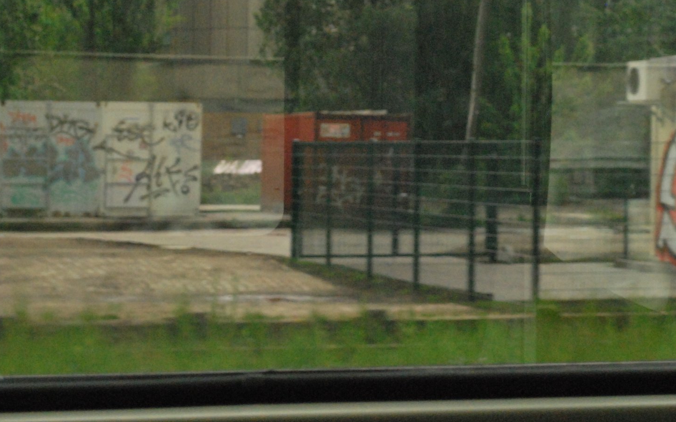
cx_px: 527
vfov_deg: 10.7
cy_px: 74
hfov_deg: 17.0
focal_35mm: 122
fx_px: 2248
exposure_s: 1/250
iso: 1600
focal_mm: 48
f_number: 8
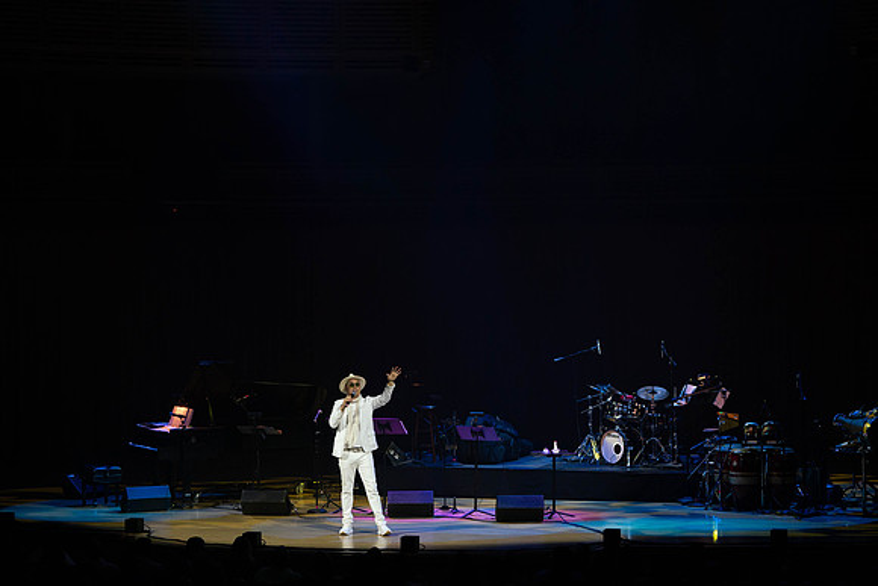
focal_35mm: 100
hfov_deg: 20.4
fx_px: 2439
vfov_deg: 13.7
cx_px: 439
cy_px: 293
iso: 2500
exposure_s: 1/250
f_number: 5.6
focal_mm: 100
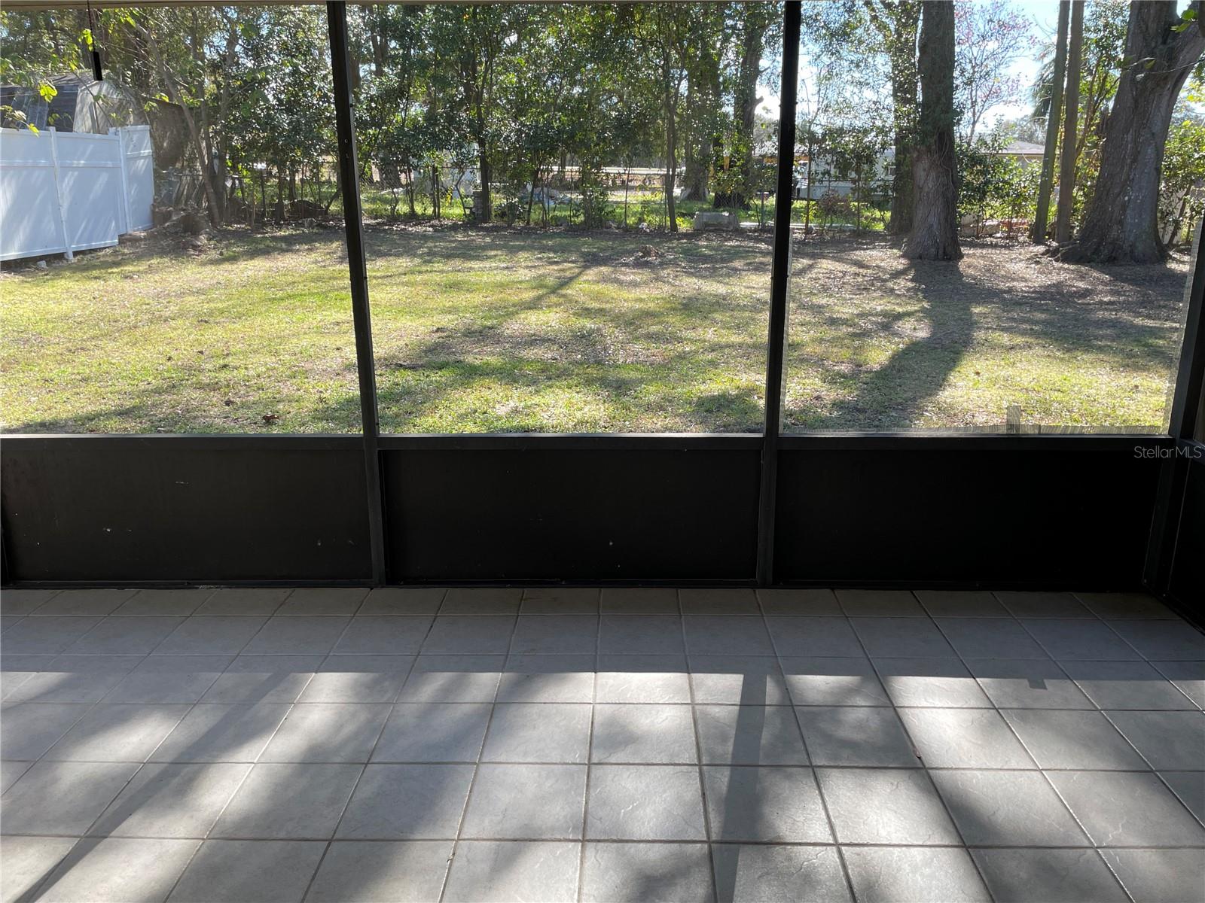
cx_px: 602
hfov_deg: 67.3
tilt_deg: -15.7
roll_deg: +0.7
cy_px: 452
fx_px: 905
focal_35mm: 26
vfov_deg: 53.1
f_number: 1.6
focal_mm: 4.2
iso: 32
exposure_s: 1/299
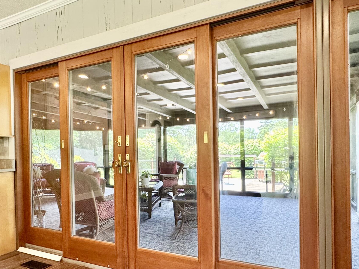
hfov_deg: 69.4
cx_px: 179
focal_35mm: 25
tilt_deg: -1.0
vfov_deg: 54.6
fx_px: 259
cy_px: 156
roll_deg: +0.3
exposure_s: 1/120
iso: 250
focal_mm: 2.22
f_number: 2.2
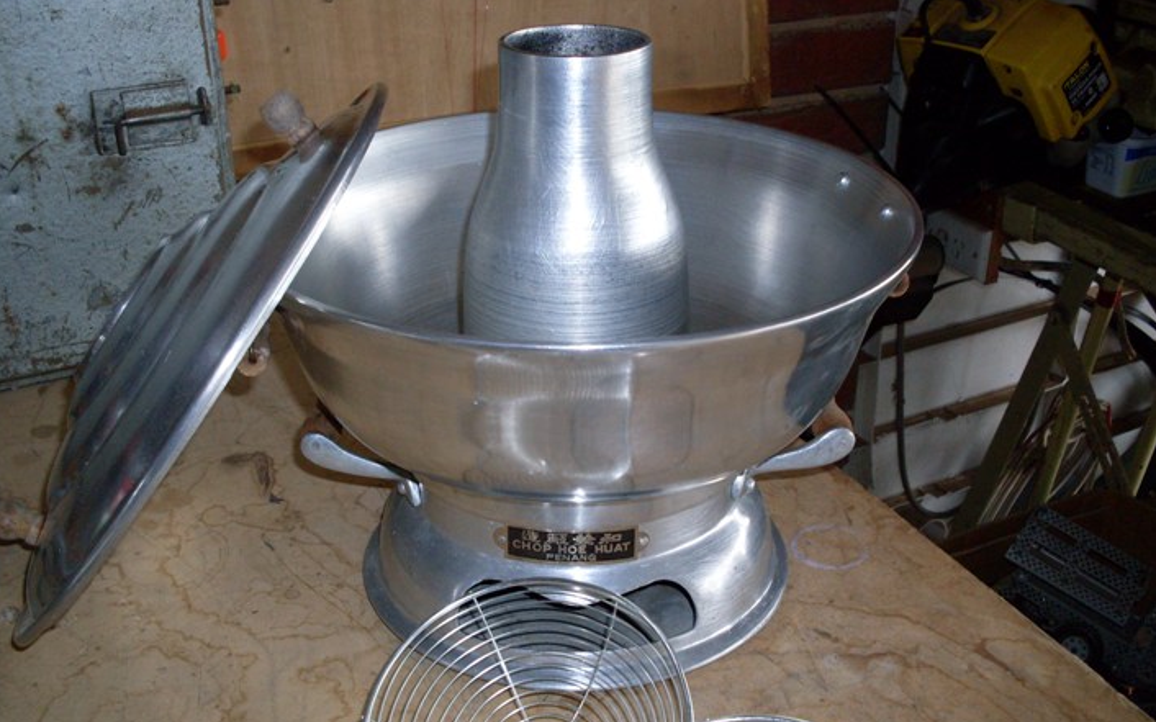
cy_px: 413
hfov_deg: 48.2
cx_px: 573
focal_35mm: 41
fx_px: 1291
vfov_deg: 31.2
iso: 100
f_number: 2.8
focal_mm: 6.3
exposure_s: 1/45
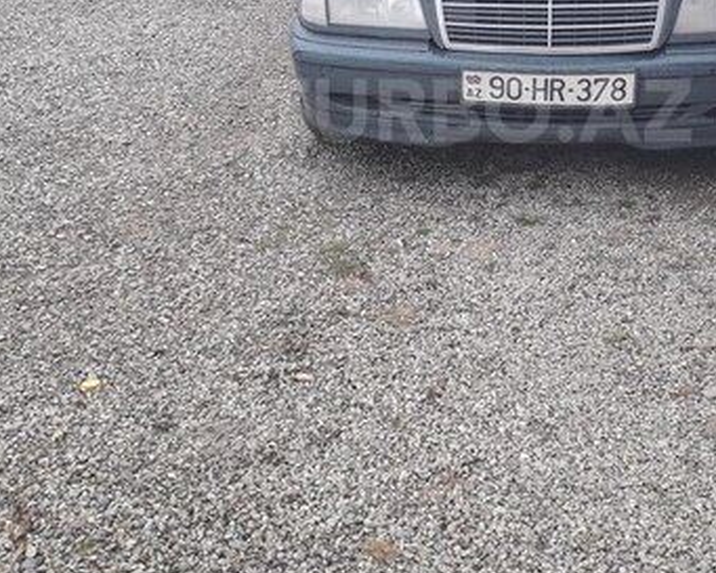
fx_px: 1081
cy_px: 110
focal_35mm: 51
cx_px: 477
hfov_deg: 36.3
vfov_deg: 29.0
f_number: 1.9
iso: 40
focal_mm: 3.6
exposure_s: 1/102
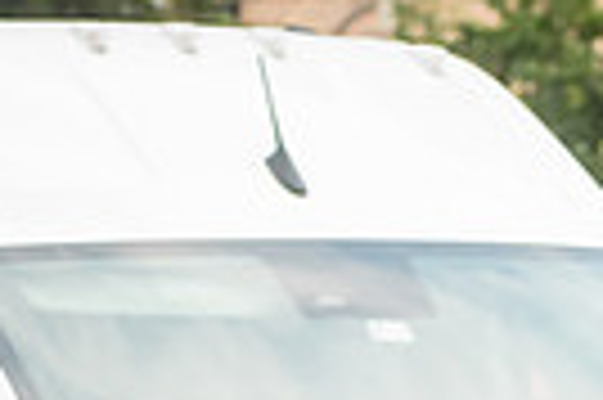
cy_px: 757
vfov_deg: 3.8
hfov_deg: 5.8
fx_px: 5939
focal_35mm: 355
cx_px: 756
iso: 2000
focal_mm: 80
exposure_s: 1/320
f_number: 5
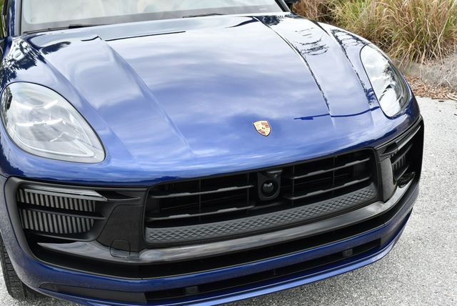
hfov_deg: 41.1
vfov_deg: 28.1
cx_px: 228
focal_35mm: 48
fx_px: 610
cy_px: 153
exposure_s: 1/250
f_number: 5.6
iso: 250
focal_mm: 24
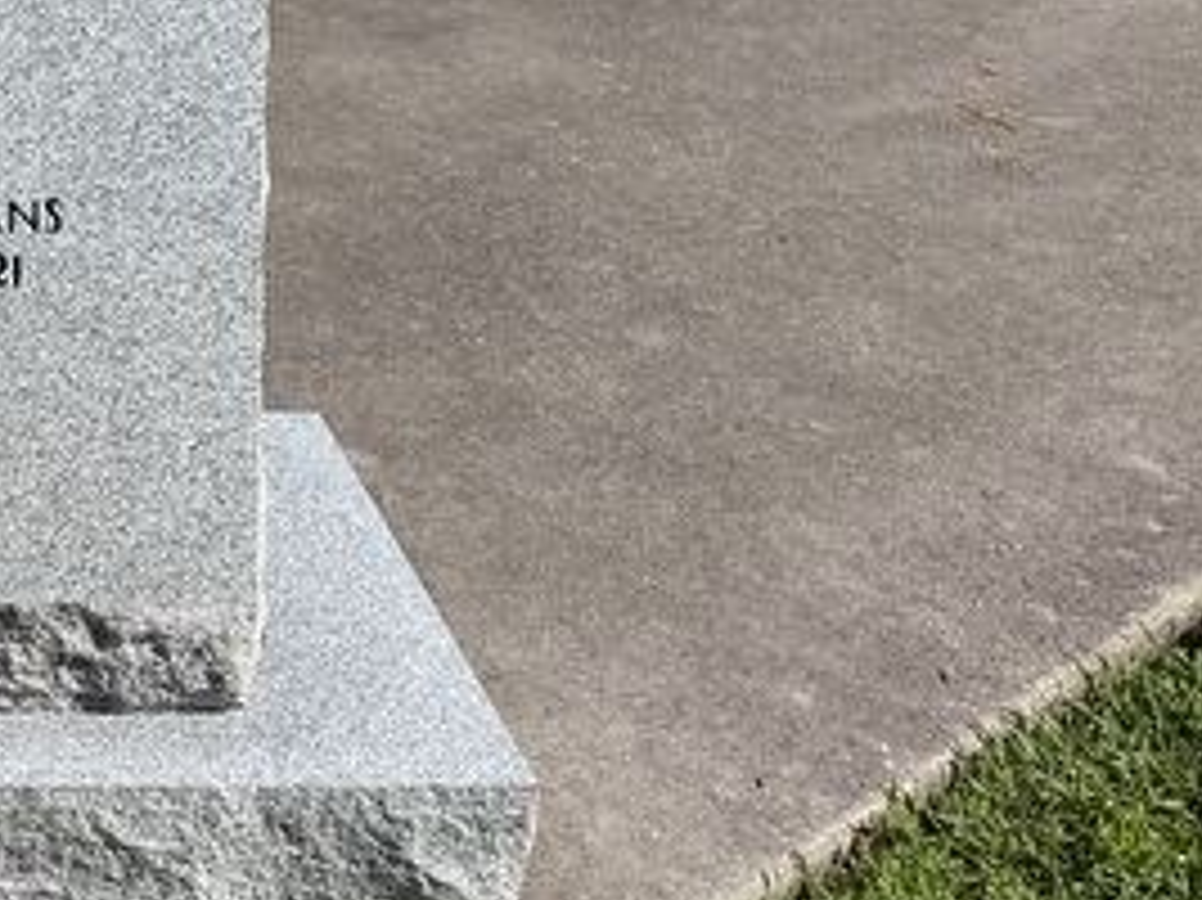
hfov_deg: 22.3
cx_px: -594
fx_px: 2499
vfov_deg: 20.2
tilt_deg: -25.8
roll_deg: +1.9
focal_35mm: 72
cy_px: 184
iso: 80
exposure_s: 1/5714
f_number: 1.78
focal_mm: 6.76
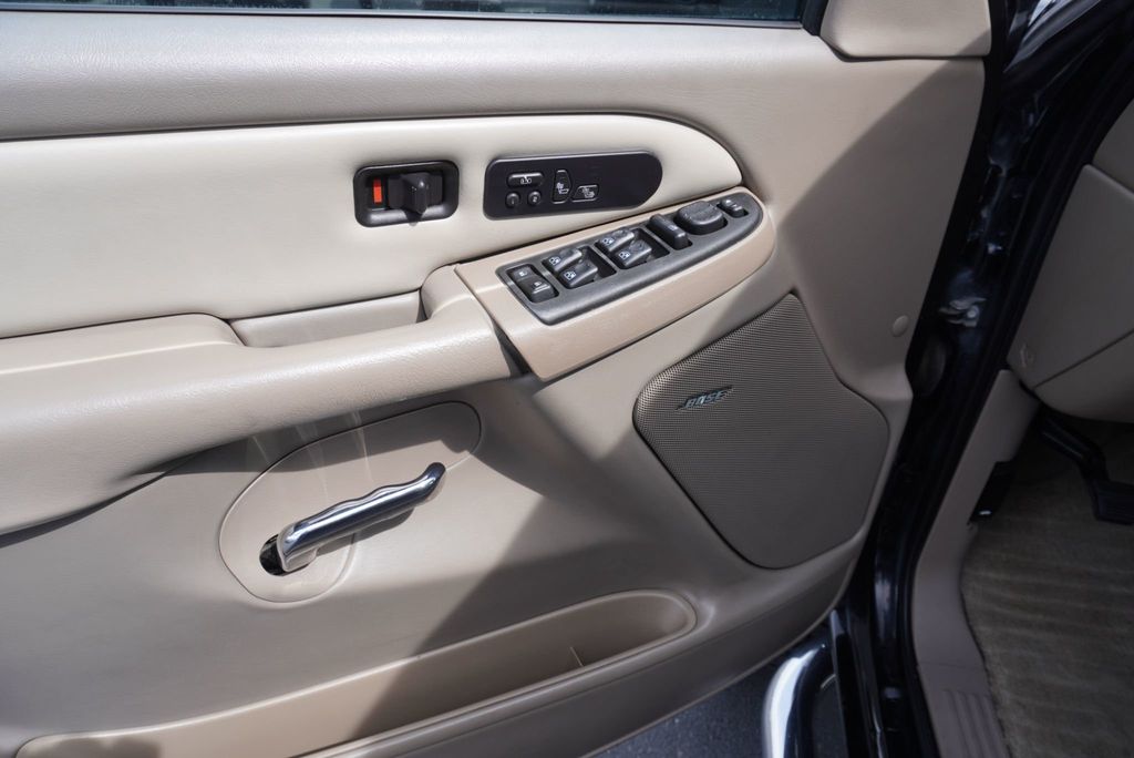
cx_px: 567
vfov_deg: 53.2
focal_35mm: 24
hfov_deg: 73.7
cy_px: 379
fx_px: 756
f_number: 6.3
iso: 100
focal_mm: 16
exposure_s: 1/160
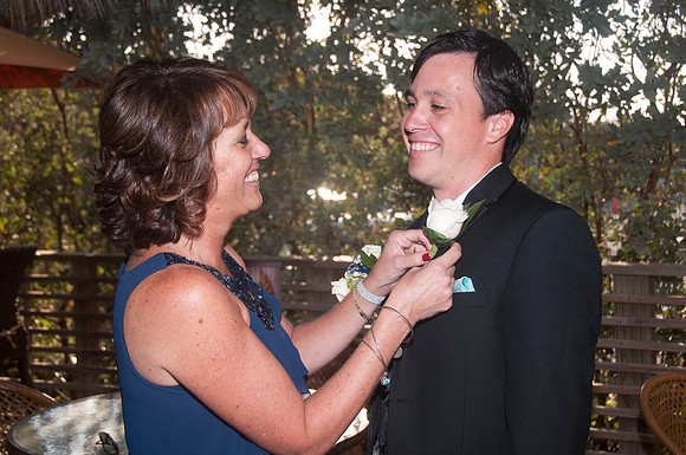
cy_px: 228
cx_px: 343
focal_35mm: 54
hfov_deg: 36.9
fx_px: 1028
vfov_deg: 25.0
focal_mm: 36
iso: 100
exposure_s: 1/250
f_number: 5.6
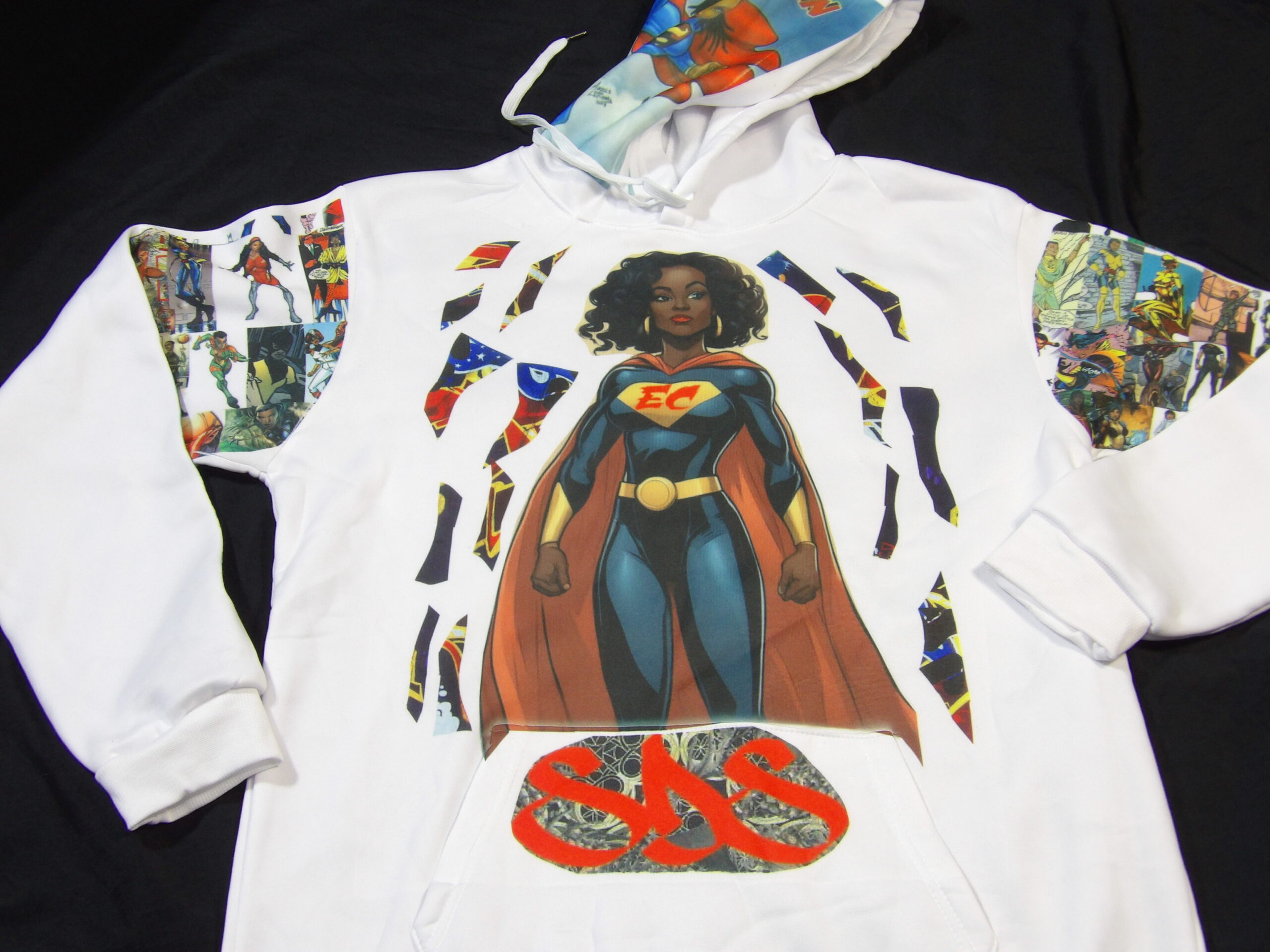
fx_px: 1944
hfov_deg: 36.2
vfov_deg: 27.5
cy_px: 476
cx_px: 635
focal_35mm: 53
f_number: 3.9
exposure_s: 1/33
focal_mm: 9.5
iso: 186
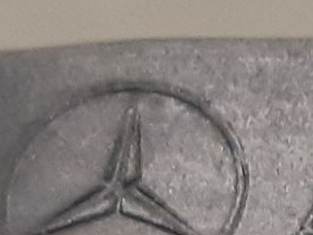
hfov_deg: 10.1
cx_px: 696
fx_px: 1582
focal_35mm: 175
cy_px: 274
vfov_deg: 8.4
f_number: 1.7
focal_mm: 3.93
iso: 250
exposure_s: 1/50
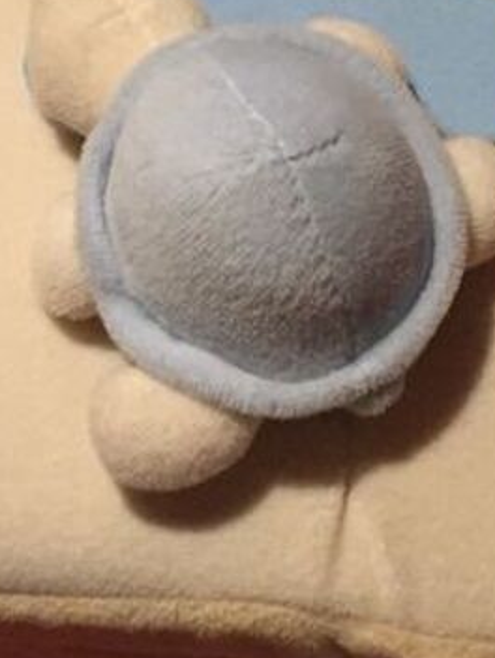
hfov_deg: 13.4
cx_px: 111
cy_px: 113
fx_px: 2093
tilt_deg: -73.0
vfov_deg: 17.7
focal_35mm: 110
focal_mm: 4.15
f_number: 2.2
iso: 250
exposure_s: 1/20
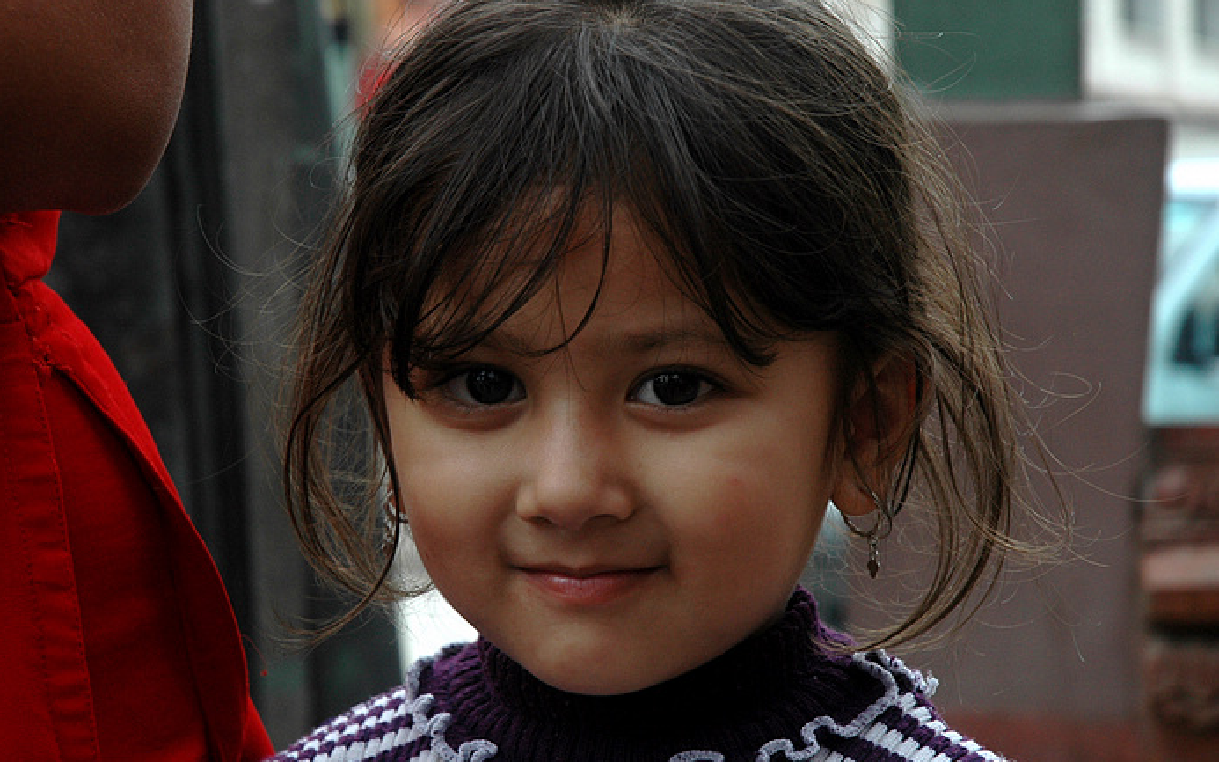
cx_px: 607
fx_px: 3588
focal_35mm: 108
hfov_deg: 19.3
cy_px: 388
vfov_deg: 12.1
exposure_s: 1/320
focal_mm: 70
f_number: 8
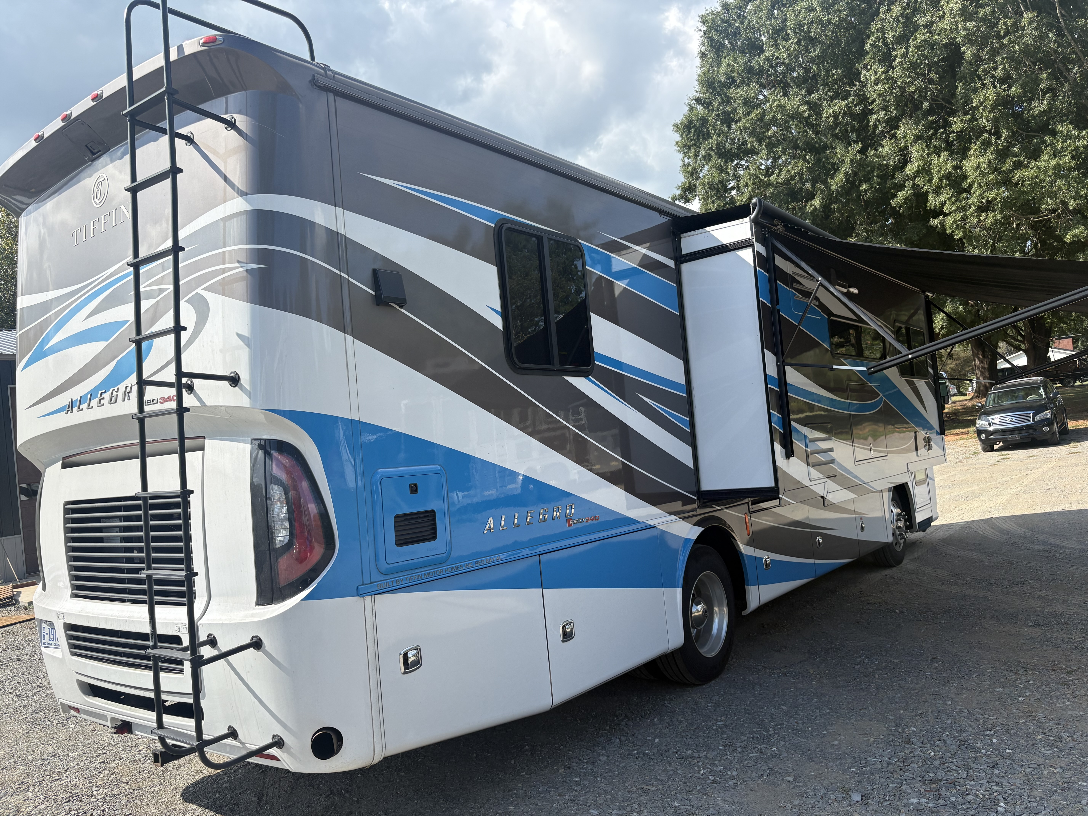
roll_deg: +6.8
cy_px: 408
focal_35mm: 26
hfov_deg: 67.3
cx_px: 544
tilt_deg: +1.5
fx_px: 817
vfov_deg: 53.1
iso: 50
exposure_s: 1/2141
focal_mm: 5.96
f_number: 1.6
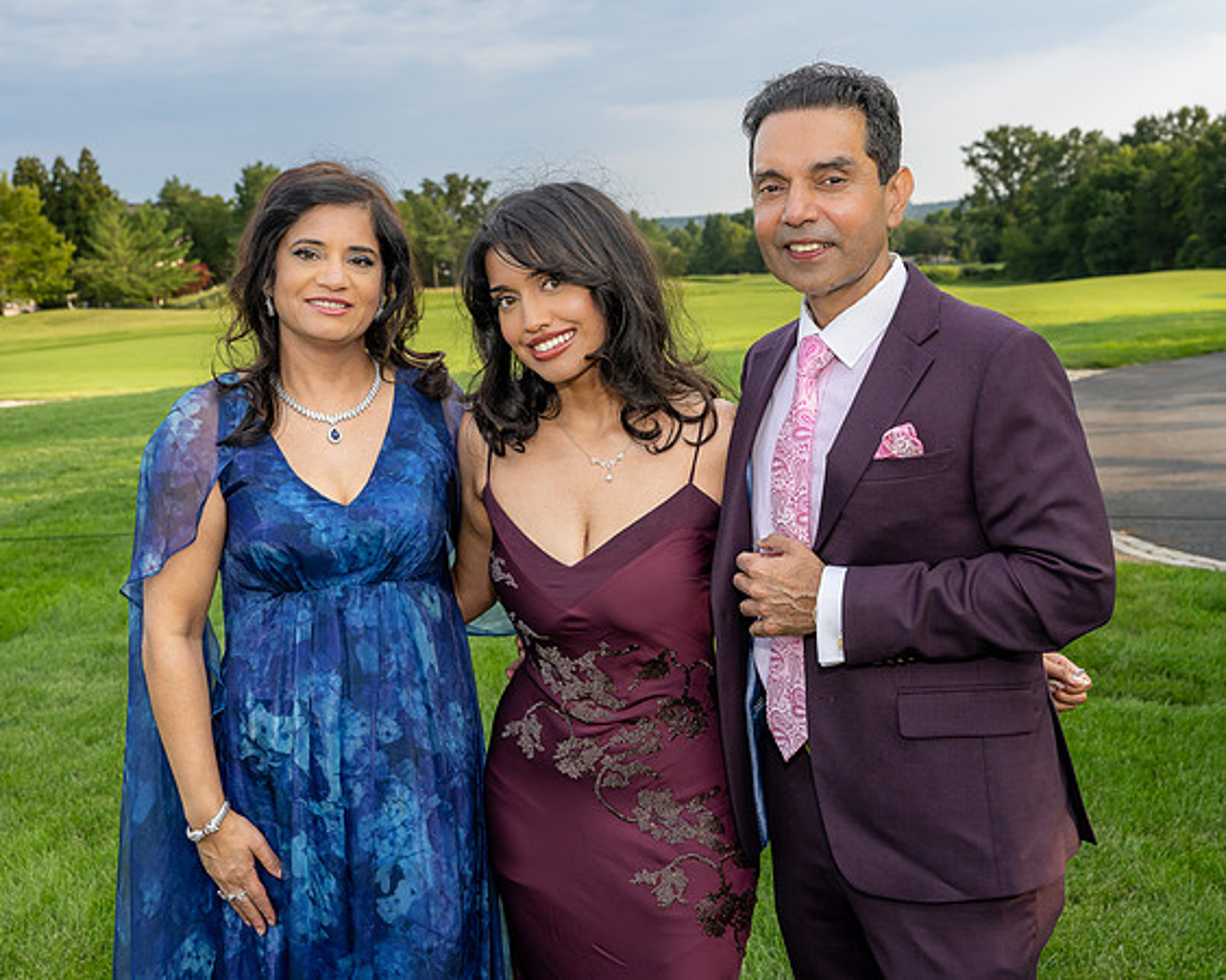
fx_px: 1652
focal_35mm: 46
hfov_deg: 40.7
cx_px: 613
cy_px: 472
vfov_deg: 33.0
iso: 360
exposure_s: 1/250
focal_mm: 39
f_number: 7.1
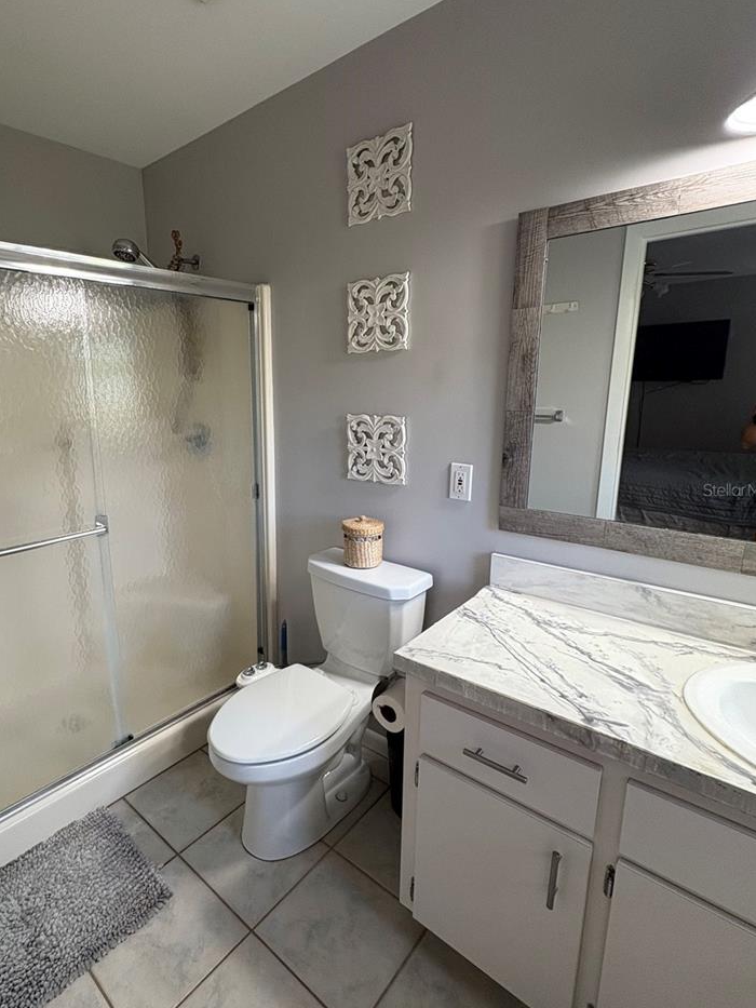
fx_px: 524
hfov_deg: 70.7
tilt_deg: -11.0
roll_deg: +0.0
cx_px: 294
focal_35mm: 18
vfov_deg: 87.7
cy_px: 489
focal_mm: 2.22
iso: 160
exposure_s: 1/60
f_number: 2.2
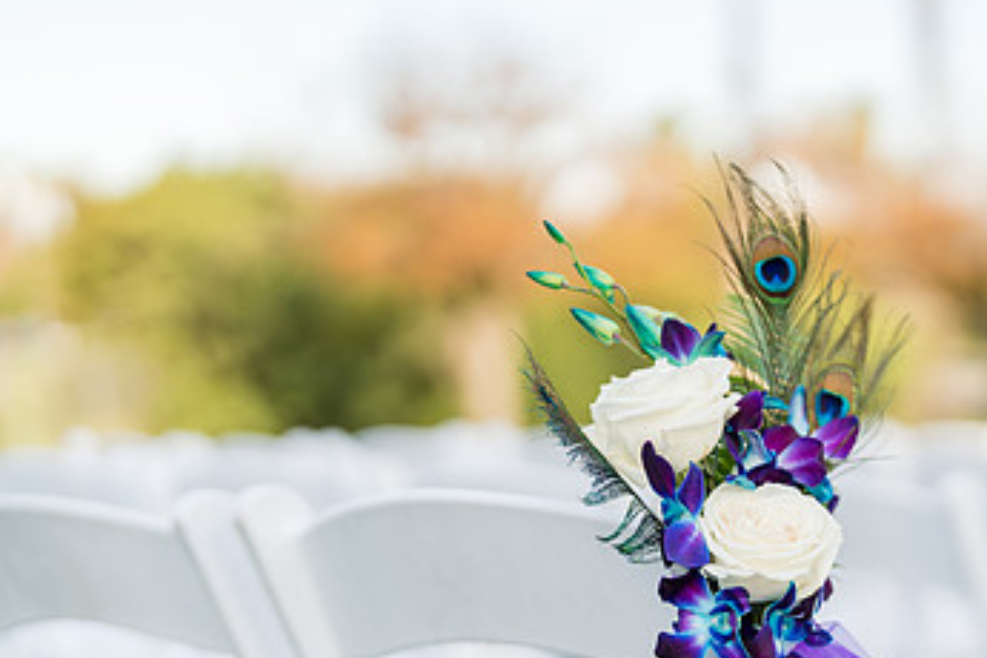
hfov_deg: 23.9
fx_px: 2303
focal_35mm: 84
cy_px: 539
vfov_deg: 16.1
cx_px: 738
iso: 100
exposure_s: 1/2500
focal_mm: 50
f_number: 1.2
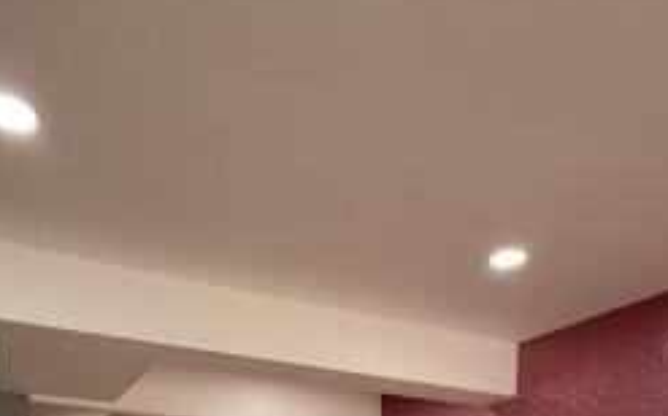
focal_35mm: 35
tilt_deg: -2.5
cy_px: 574
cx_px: 304
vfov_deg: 28.1
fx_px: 637
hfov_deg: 55.3
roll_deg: -0.2
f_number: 2.2
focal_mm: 2.22
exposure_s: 1/99
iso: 125
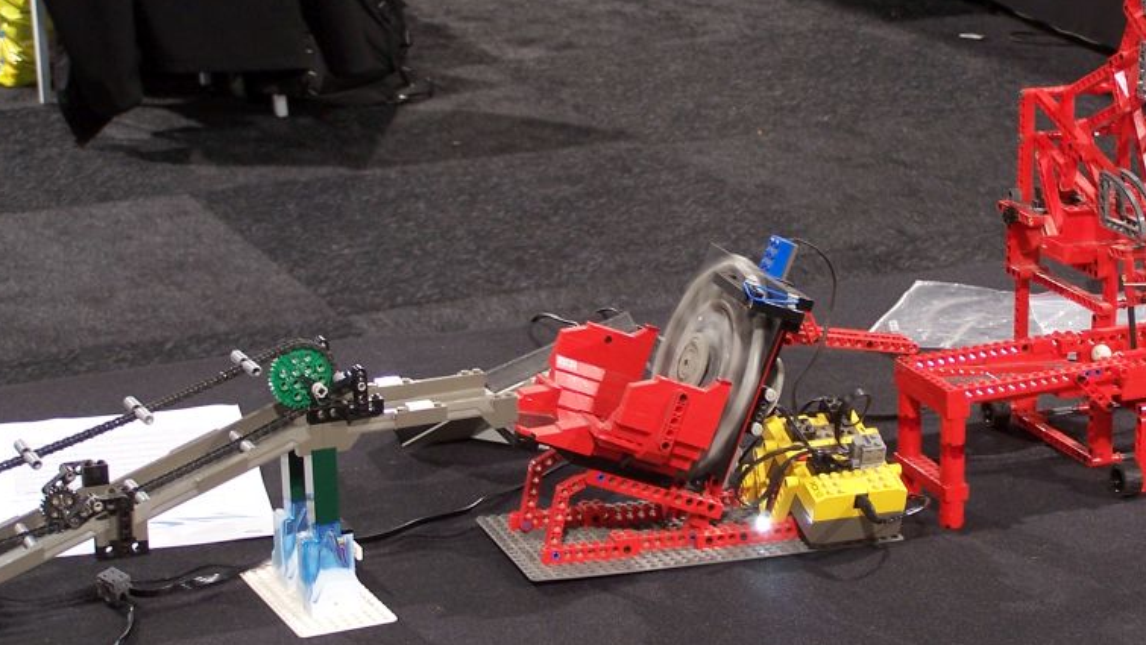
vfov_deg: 11.9
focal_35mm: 102
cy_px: 297
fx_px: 3100
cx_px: 733
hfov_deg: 20.9
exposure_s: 1/2
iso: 80
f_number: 3.2
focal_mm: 11.5
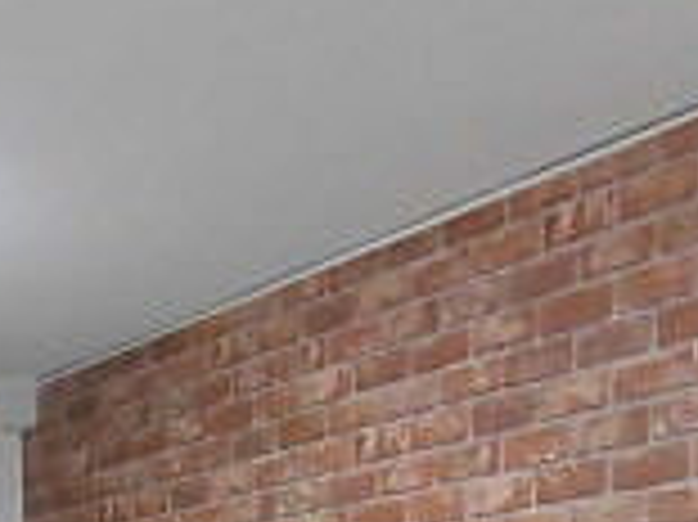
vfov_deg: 13.1
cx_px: -360
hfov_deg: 17.7
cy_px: 1017
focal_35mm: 99
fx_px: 1995
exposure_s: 1/40
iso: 250
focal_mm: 4.3
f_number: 3.1
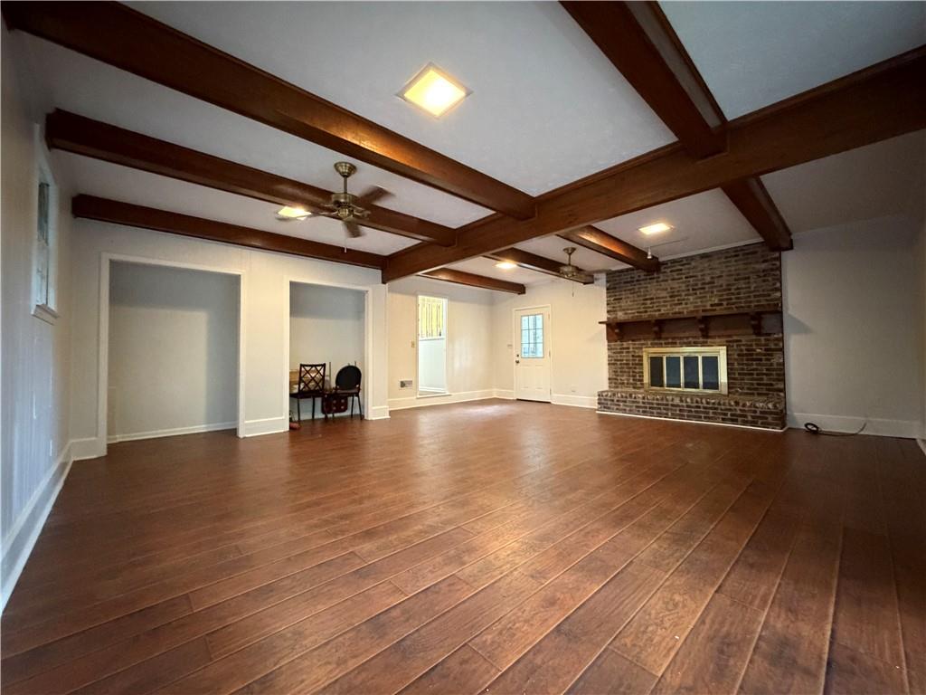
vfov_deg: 85.7
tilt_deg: +2.7
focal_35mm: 14
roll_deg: +0.3
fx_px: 375
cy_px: 348
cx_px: 463
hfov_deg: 102.1
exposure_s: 1/40
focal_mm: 2.22
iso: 1000
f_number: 2.2
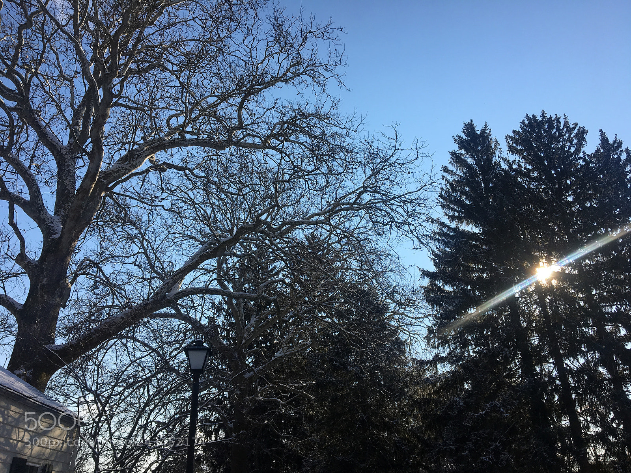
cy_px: 236
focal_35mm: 29
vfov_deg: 48.2
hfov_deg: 61.7
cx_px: 316
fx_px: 529
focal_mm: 4.15
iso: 25
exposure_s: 1/2404
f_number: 2.2
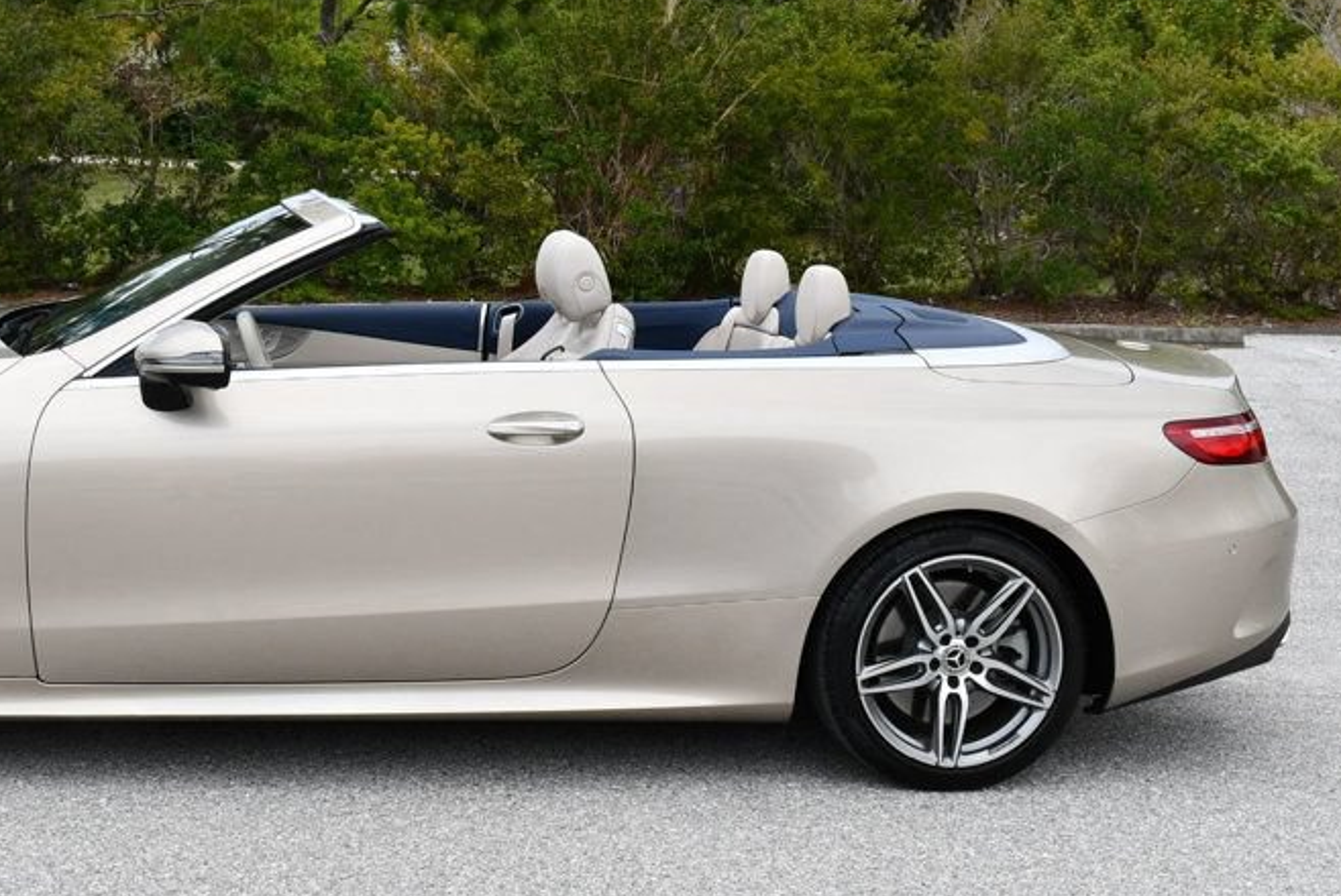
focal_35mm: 56
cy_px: 273
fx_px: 2088
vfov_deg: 24.1
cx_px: 391
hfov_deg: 35.1
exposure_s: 1/250
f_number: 8
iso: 110
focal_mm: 18
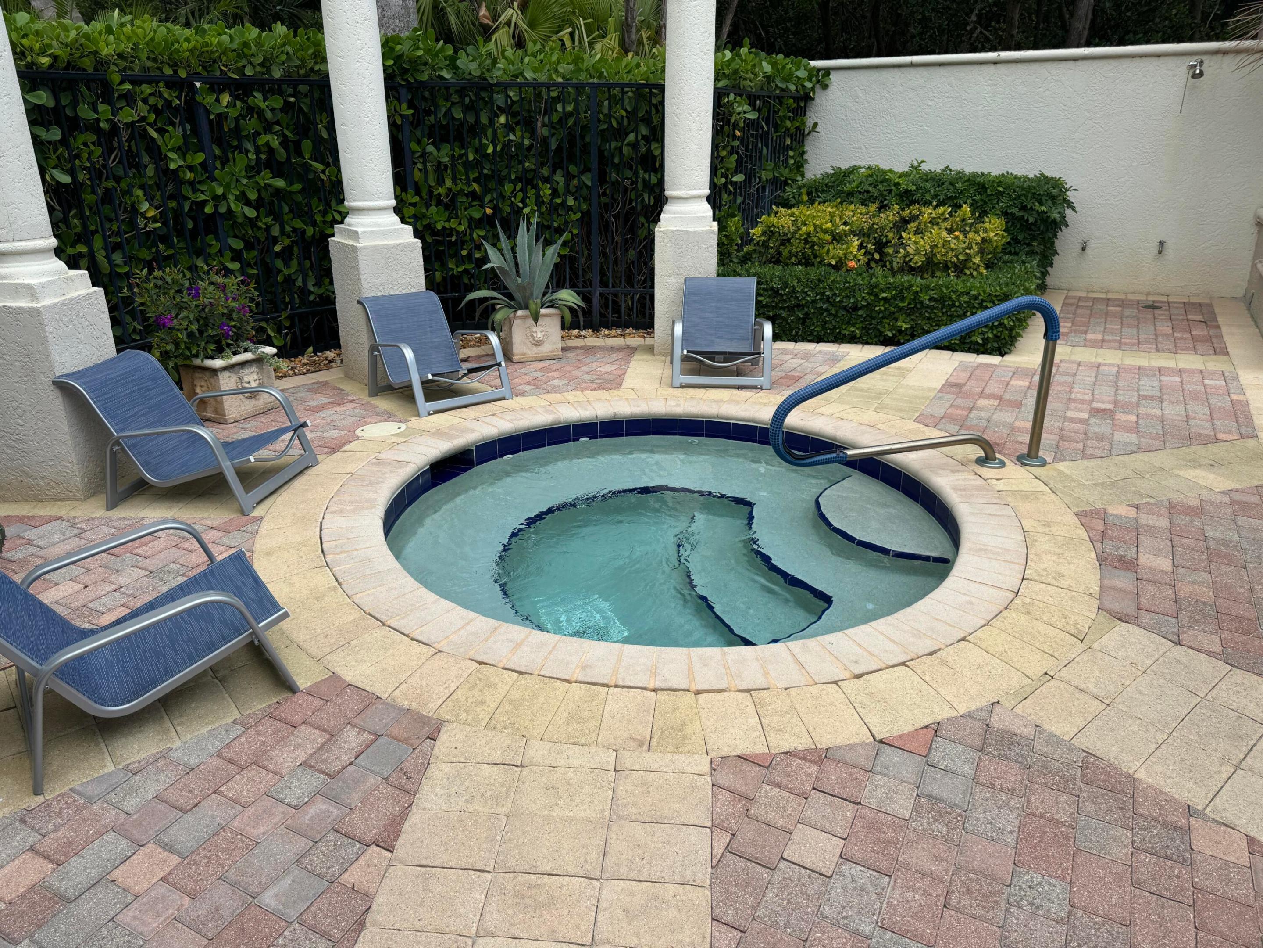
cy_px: 474
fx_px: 876
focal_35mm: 24
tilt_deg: -21.5
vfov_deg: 56.8
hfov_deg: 71.6
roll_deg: +0.4
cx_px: 632
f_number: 1.78
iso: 80
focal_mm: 6.76
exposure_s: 1/4049
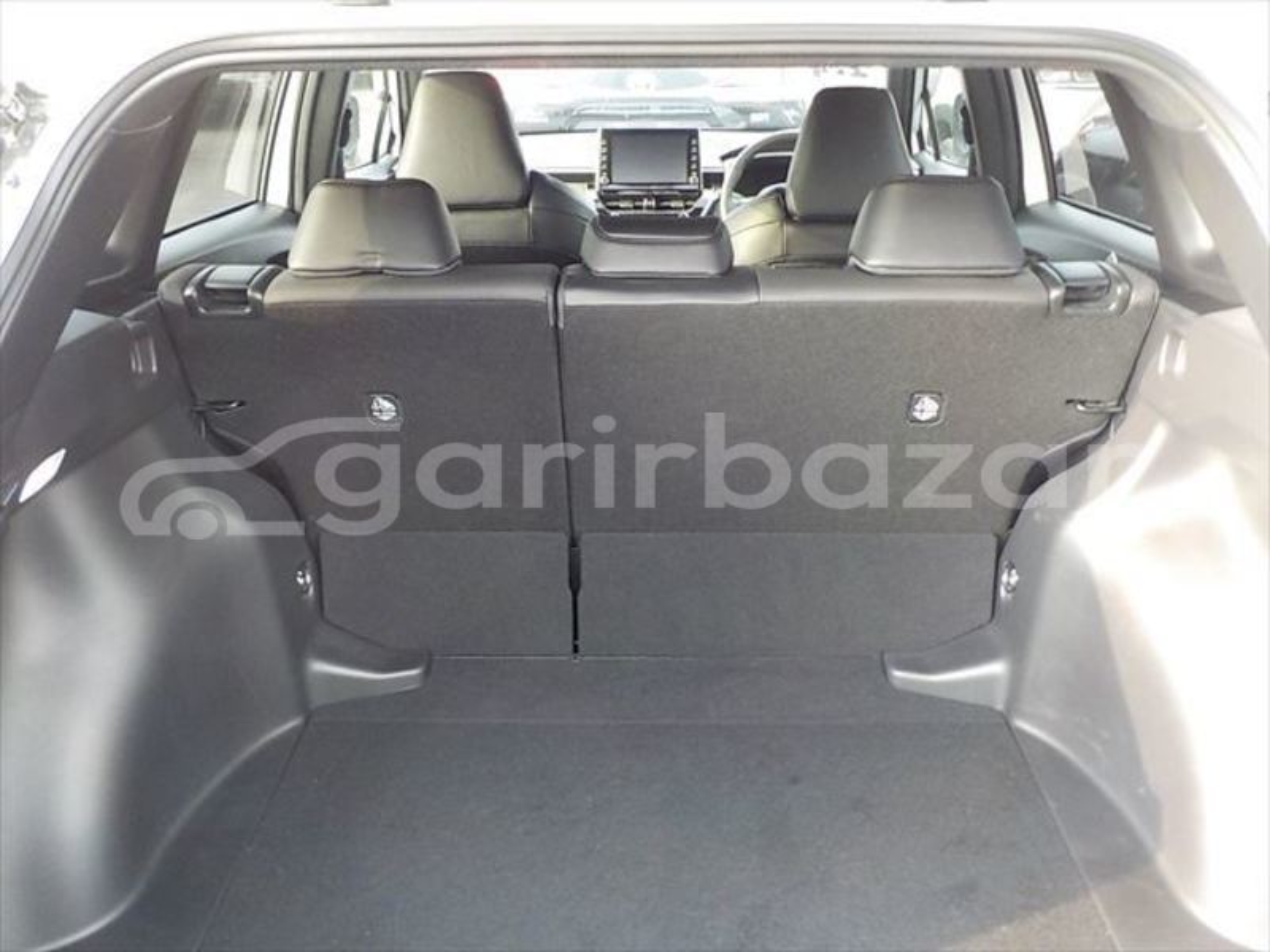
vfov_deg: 46.8
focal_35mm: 30
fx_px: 1101
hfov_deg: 60.0
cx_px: 635
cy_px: 476
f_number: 3.3
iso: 400
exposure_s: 1/25
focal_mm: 4.1
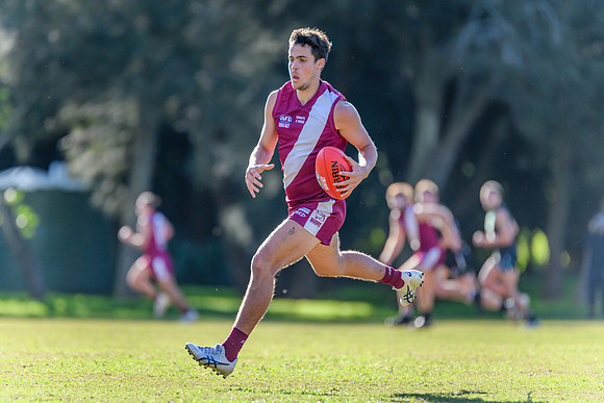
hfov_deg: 4.8
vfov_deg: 3.2
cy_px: 198
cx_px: 296
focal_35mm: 428
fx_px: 7181
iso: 2200
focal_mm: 420
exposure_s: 1/2500
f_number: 4
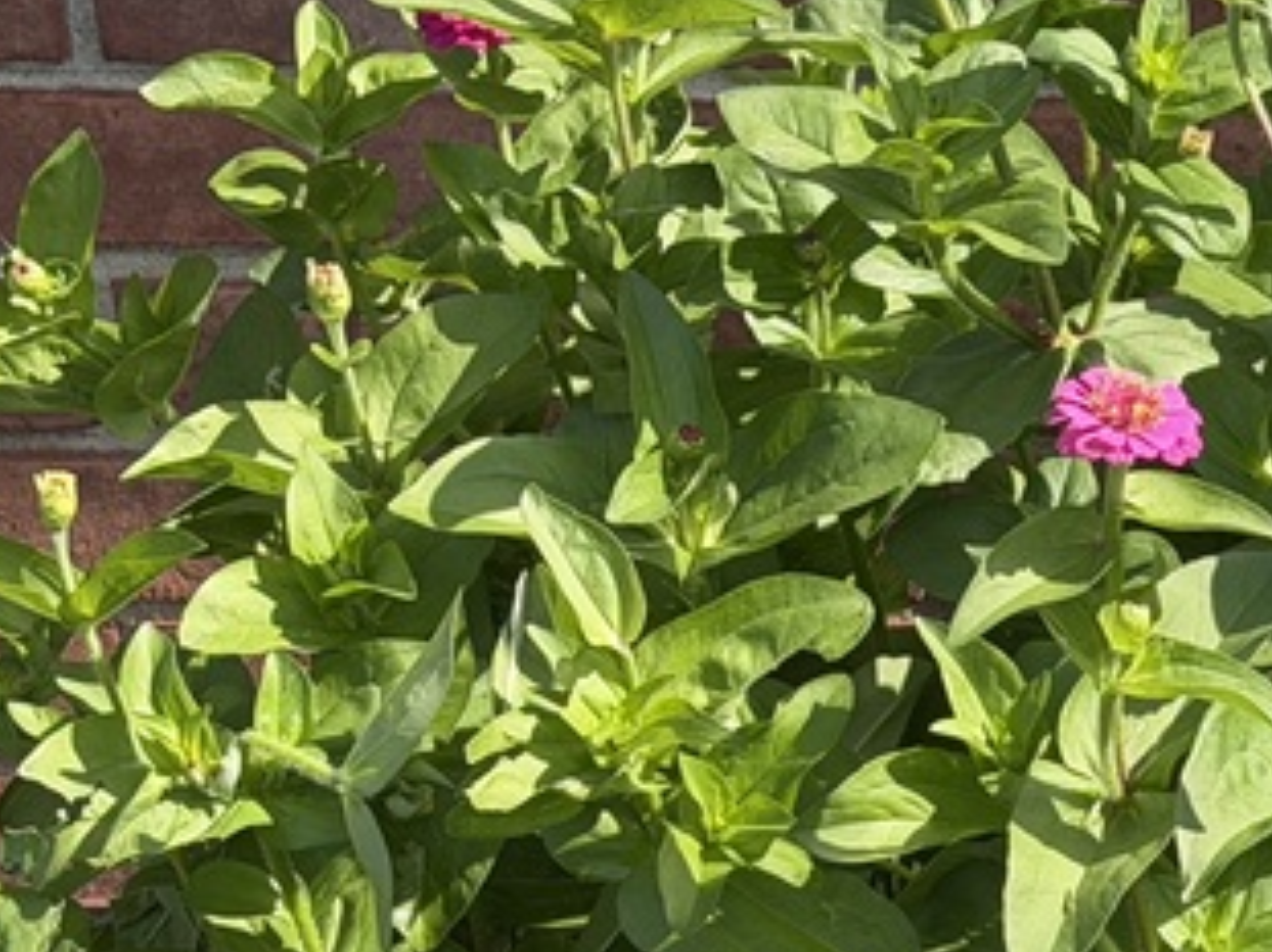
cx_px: 1575
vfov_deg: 9.2
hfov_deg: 12.2
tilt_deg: -32.1
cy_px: 1205
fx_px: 5804
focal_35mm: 158
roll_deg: +1.1
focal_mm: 6.76
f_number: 1.78
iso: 80
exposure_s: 1/1980
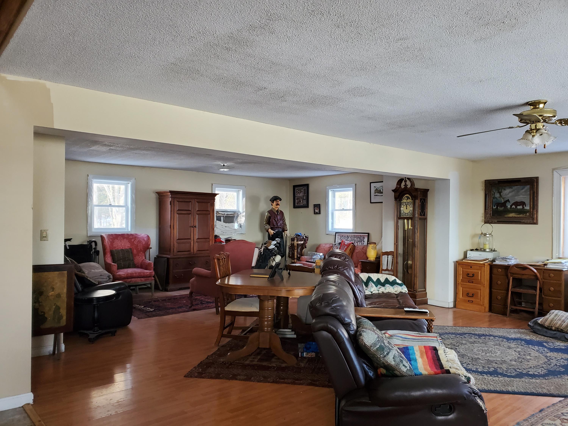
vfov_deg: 53.1
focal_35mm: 26
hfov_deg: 67.3
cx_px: 284
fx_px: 427
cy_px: 213
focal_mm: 4.3
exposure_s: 1/59
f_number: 2.4
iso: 250
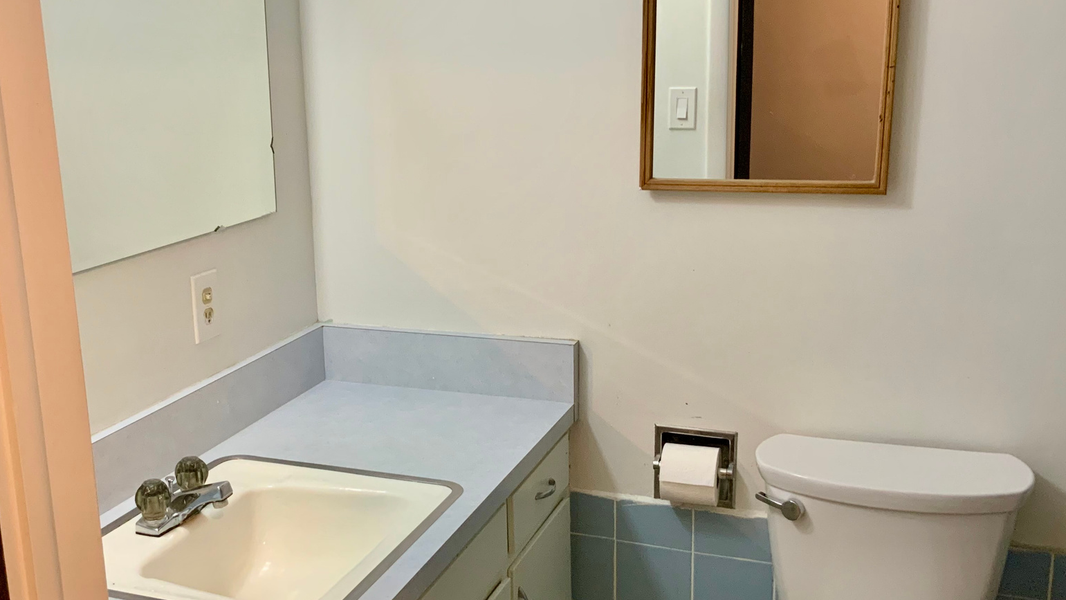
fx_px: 1187
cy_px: 323
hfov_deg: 48.1
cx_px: 430
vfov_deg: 28.3
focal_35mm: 42
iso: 125
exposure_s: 1/60
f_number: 1.8
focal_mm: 3
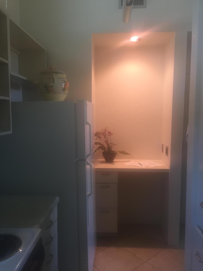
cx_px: 102
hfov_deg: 48.2
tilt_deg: -4.5
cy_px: 136
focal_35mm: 29
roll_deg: -1.6
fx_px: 227
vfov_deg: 61.7
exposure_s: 1/30
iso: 80
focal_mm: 4.15
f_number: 2.2
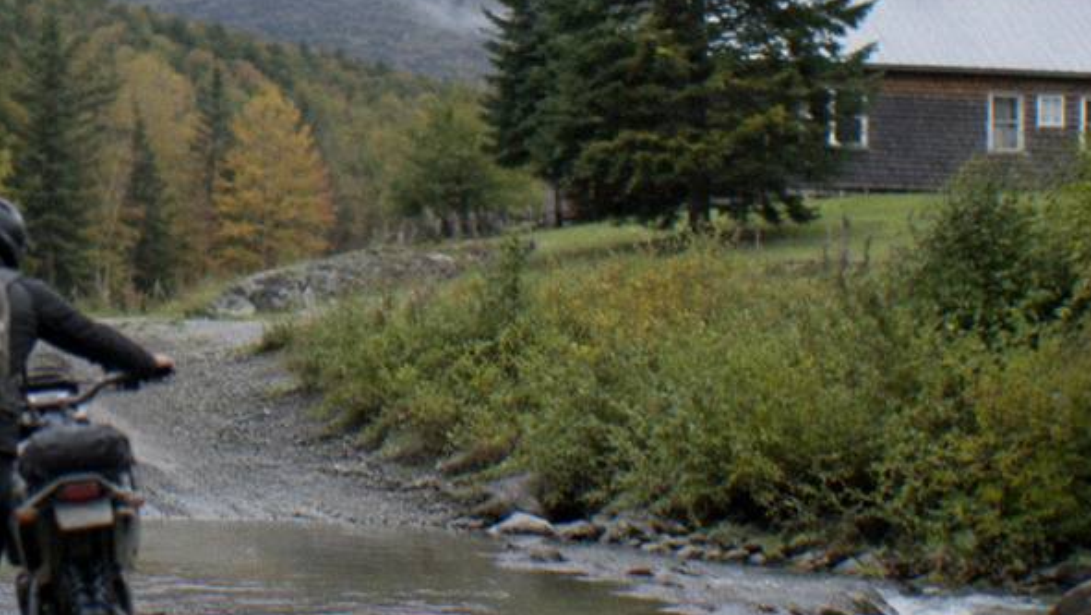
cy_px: 332
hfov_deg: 33.8
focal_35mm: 62
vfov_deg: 19.4
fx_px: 1794
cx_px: 478
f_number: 4
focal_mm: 35
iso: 200
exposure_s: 1/640
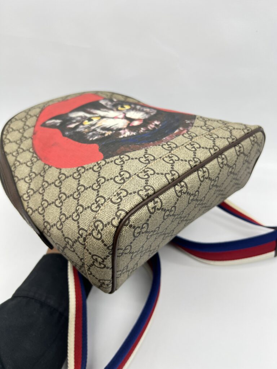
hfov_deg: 53.1
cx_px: 138
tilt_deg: -42.5
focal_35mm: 26
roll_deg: +1.0
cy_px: 184
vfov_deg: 67.3
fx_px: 277
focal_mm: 5.7
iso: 32
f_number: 1.5
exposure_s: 1/113
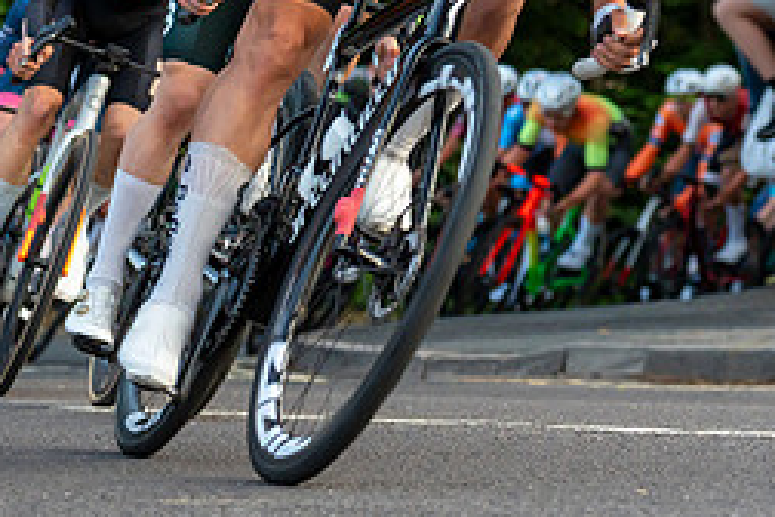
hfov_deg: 9.5
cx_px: -46
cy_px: 129
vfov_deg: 6.4
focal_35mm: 215
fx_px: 4628
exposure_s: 1/800
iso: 1000
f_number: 3.5
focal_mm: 70
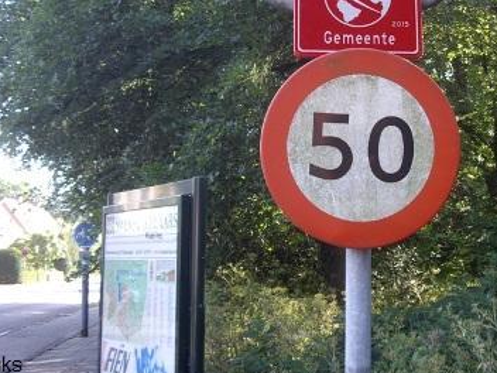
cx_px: 349
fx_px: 991
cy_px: 44
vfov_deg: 20.9
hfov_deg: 27.9
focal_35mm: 69
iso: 100
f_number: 2.8
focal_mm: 7.9
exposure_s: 1/80
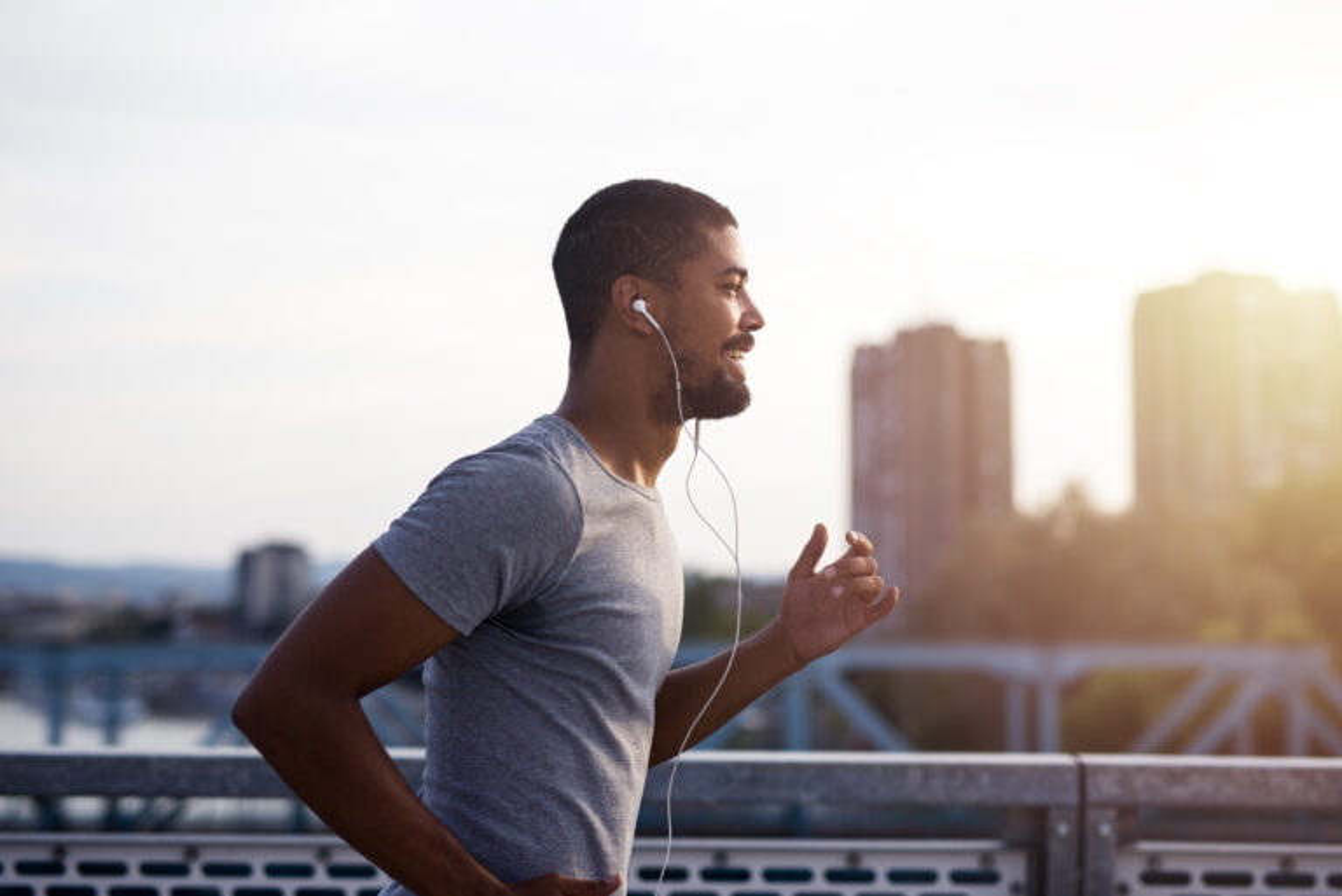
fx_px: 1865
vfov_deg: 27.0
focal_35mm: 50
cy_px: 448
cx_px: 671
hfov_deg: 39.6
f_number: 2
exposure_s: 1/2500
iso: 200
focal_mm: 50
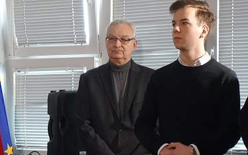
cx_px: 101
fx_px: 649
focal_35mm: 96
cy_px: 118
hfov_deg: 21.6
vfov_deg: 13.6
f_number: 2.8
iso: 500
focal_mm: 16.09
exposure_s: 1/50
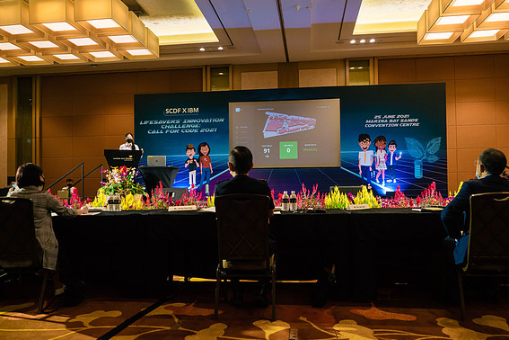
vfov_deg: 42.3
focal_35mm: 31
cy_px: 172
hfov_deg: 60.3
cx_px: 252
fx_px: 438
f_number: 2.8
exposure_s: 1/100
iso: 1000
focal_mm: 14
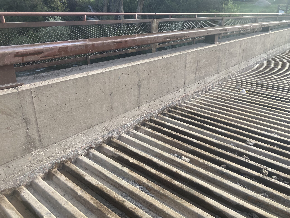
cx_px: 145
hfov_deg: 63.4
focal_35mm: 28
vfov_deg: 49.7
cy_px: 109
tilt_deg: -20.8
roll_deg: +0.6
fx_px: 235
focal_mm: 3.99
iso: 32
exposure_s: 1/585
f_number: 1.8
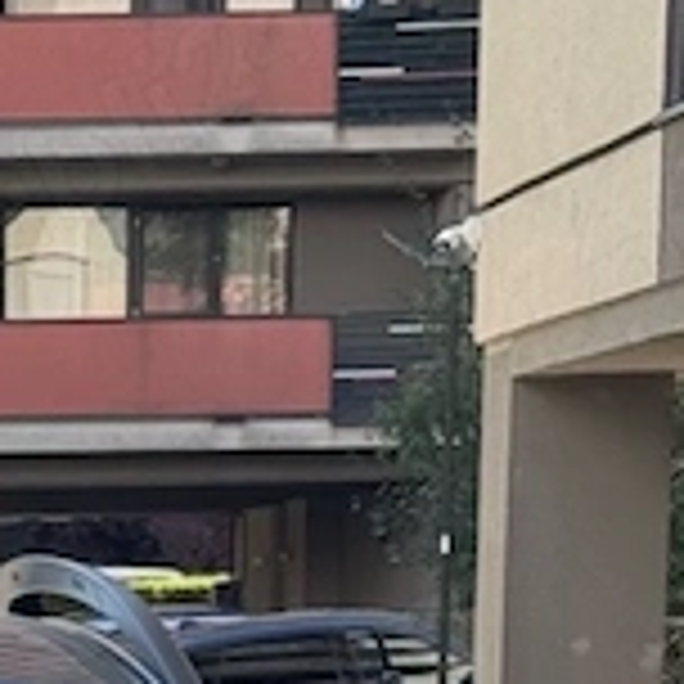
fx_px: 5008
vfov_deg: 7.3
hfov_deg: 7.7
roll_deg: +0.8
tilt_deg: -10.5
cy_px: 1616
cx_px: -342
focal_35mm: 224
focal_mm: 6.76
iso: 64
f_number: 1.78
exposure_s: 1/664
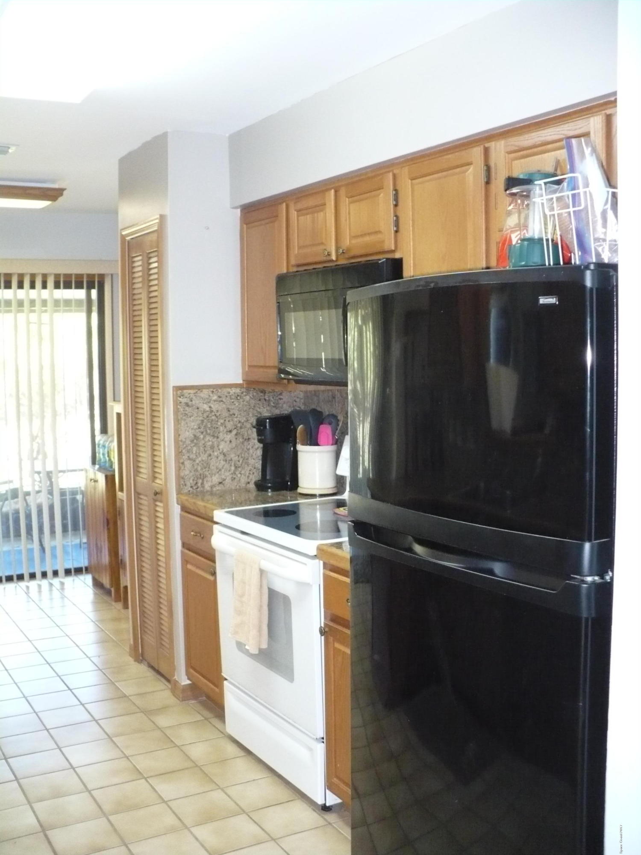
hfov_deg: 38.7
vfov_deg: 50.1
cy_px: 428
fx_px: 914
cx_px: 320
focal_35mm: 37
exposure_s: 1/30
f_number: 2.8
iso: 500
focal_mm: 6.1
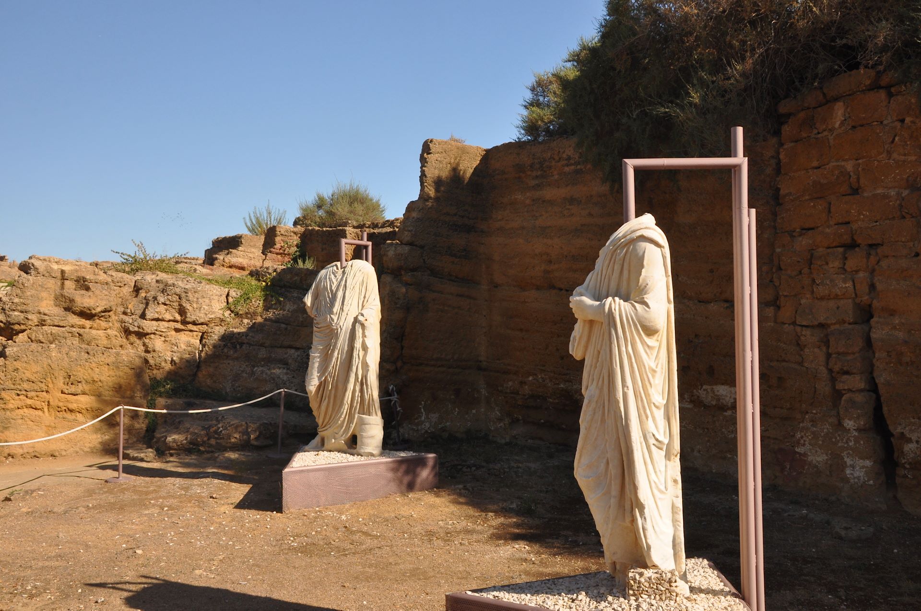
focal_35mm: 36
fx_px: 920
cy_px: 306
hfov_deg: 53.2
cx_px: 460
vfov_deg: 36.8
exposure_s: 1/125
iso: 320
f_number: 11
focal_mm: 24
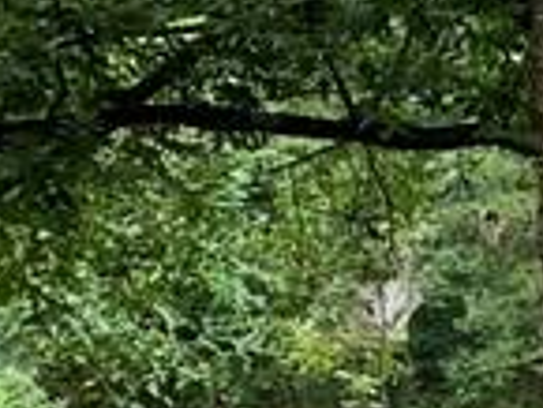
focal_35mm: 183
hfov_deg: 9.1
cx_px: 1532
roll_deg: -1.0
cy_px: 329
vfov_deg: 8.1
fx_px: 2873
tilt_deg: -0.3
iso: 64
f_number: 1.8
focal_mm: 4.25
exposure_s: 1/121
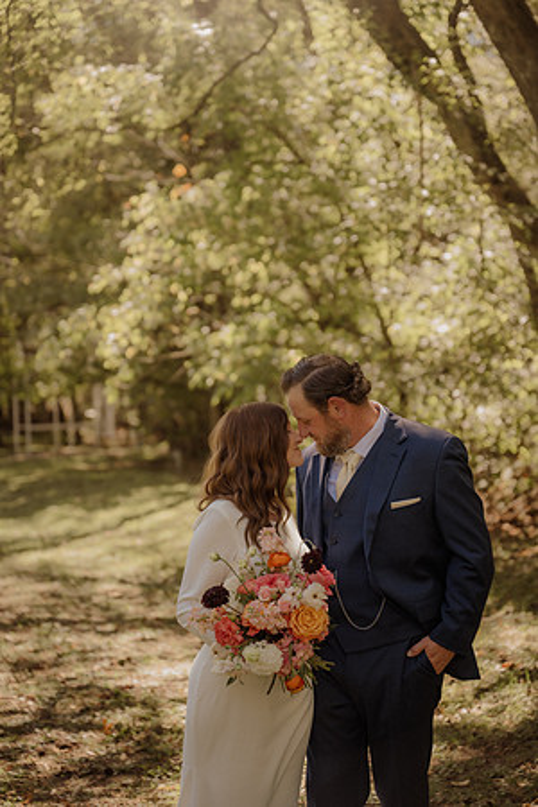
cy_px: 404
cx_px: 269
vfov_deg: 28.8
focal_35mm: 70
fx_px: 1569
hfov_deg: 19.5
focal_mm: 70
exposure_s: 1/500
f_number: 2.8
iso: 400
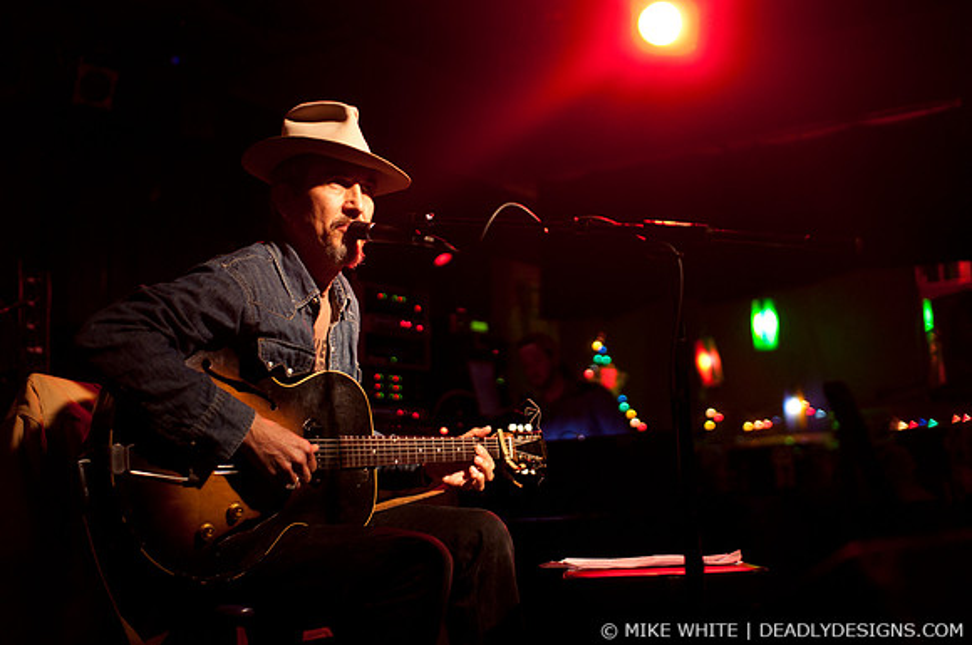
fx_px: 1213
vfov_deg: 29.8
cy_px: 322
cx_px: 486
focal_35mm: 45
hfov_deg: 43.7
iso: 1000
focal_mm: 30
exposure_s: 1/80
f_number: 1.6
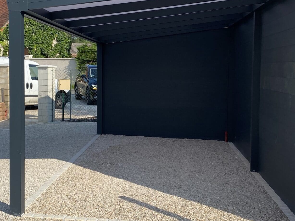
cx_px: 146
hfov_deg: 35.6
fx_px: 460
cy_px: 90
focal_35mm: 54
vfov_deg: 27.0
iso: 32
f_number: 1.8
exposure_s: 1/2817
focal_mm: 4.25
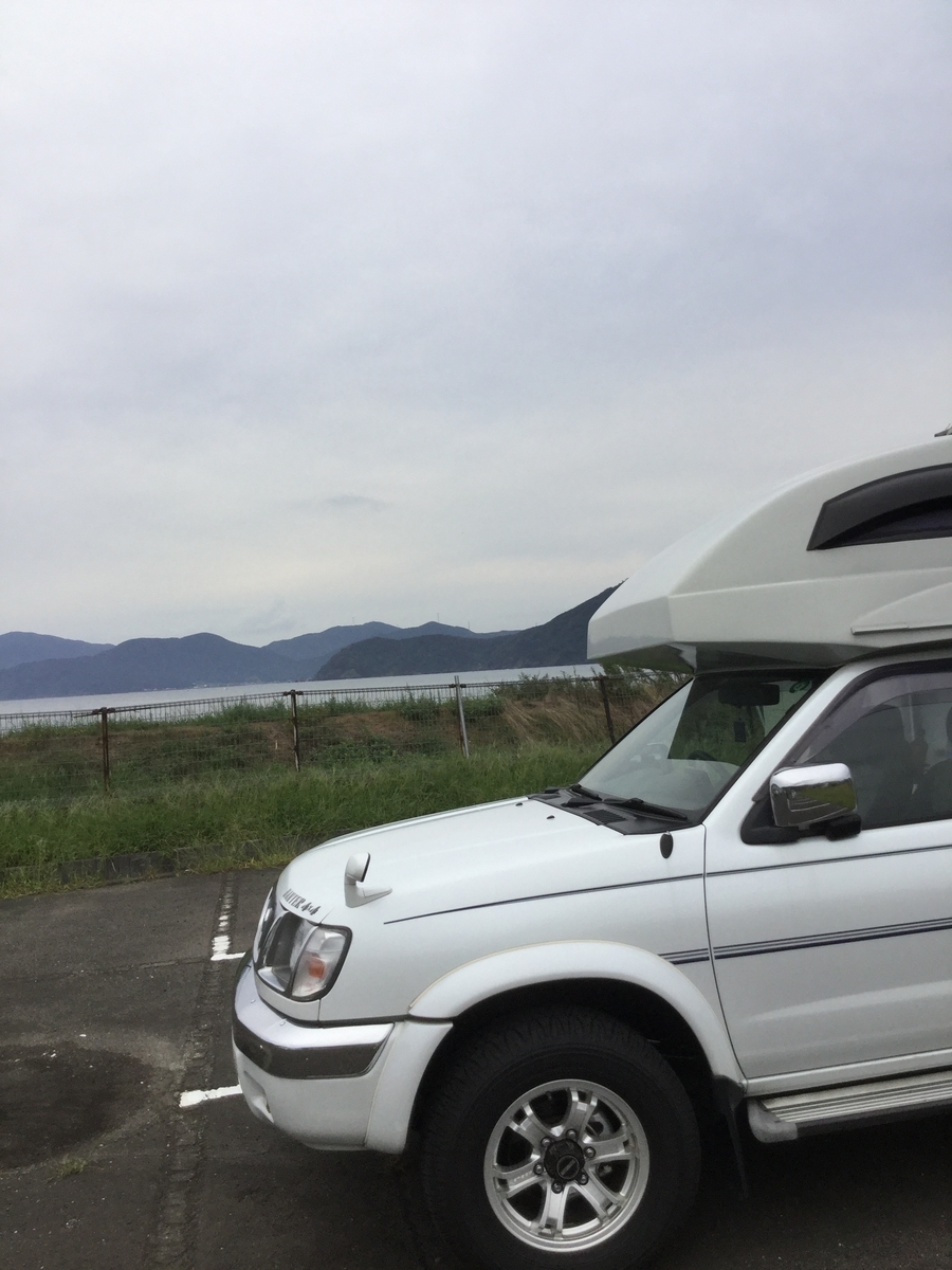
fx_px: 1137
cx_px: 476
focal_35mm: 31
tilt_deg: +1.9
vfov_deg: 58.4
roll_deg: +3.2
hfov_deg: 45.4
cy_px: 635
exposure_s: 1/120
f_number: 2.4
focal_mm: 3.3
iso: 40
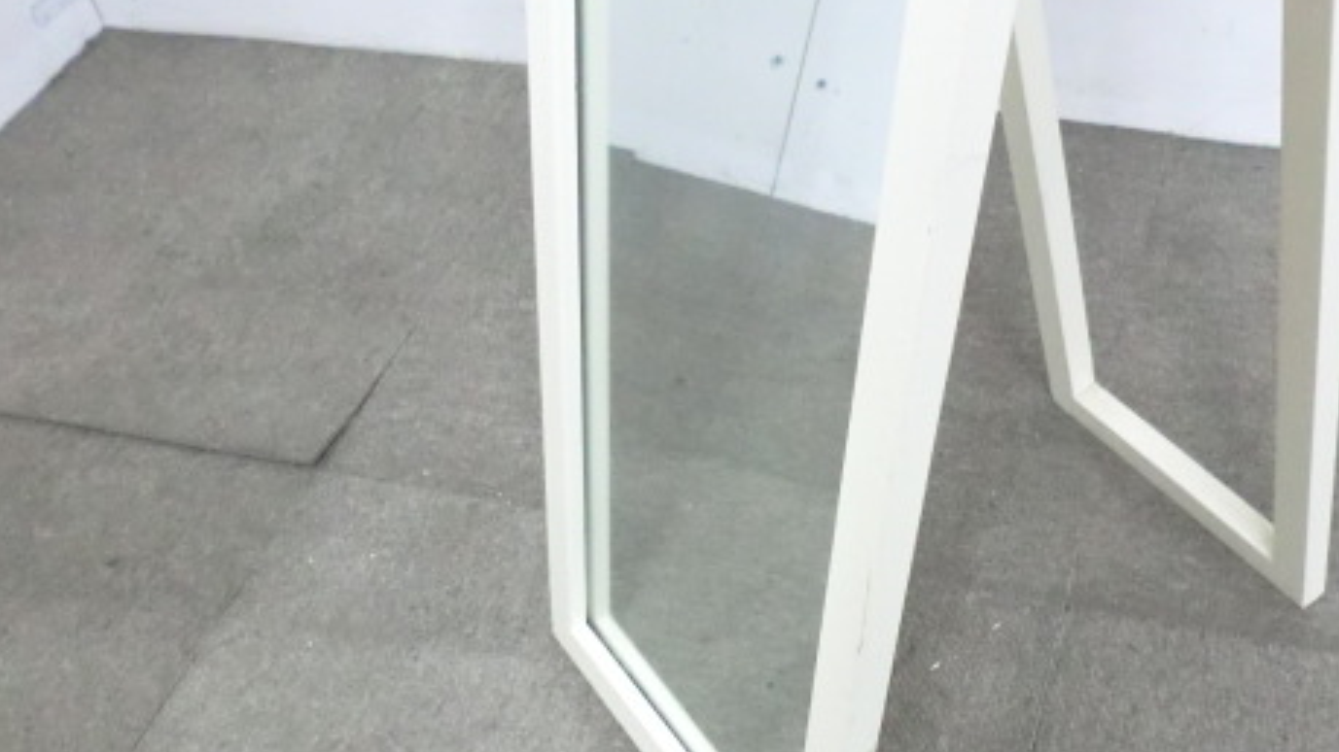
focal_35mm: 41
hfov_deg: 49.0
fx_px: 1455
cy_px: 615
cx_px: 828
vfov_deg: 28.3
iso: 800
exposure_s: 1/40
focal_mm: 4.9
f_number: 3.2
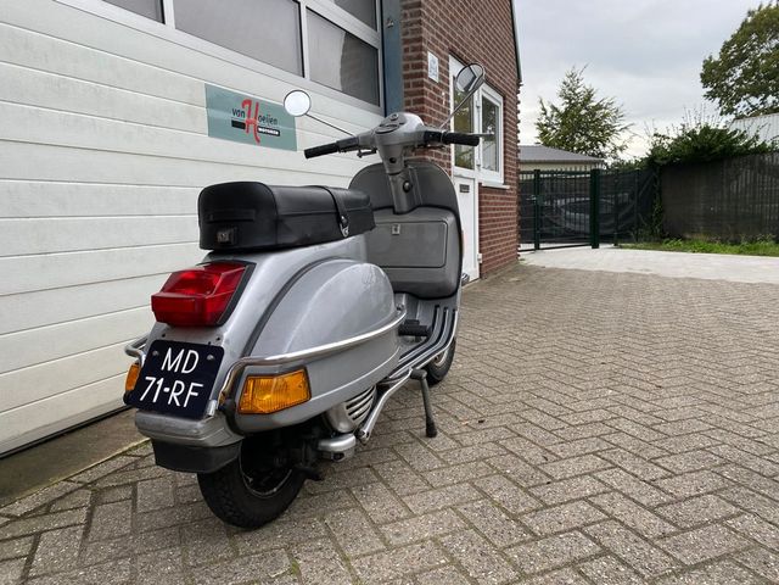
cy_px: 292
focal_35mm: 26
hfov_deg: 67.3
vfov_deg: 53.1
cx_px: 390
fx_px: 585
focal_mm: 4.25
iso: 32
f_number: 1.8
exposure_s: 1/317
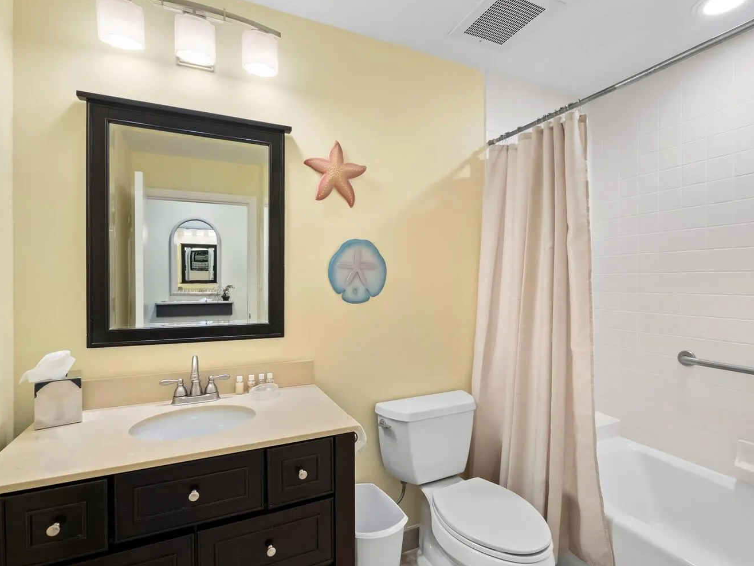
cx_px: 379
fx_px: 370
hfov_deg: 91.0
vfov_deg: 74.8
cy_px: 278
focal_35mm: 17
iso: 400
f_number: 7.1
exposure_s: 1/10
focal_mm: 7
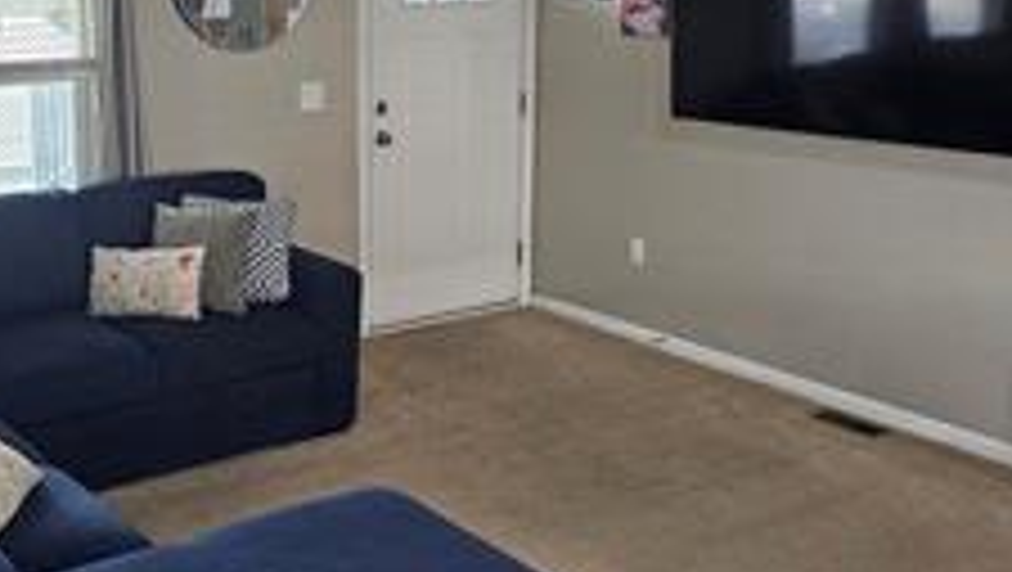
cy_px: 205
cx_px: 342
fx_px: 1343
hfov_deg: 40.8
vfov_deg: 23.9
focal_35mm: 50
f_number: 1.7
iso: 640
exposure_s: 1/120
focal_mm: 6.3
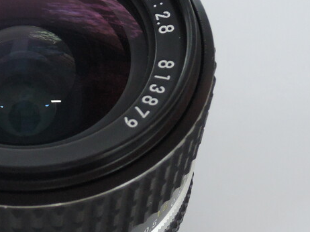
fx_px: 1047
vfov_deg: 12.7
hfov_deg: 16.5
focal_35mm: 117
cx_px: 13
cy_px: 111
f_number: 3.7
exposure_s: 1/50
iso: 800
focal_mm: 9.6
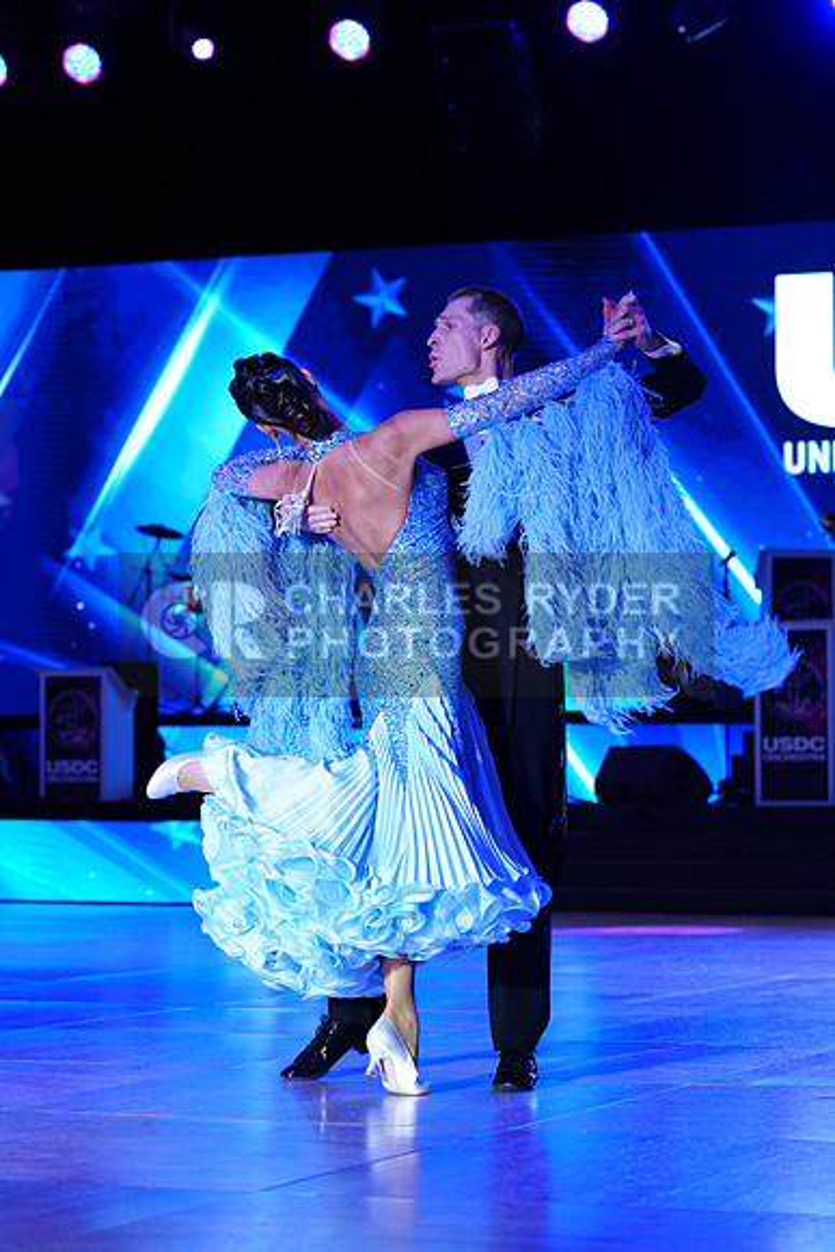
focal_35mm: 96
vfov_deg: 21.2
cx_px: 418
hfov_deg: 14.3
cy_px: 626
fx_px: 3338
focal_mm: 96
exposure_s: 1/250
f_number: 4
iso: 640
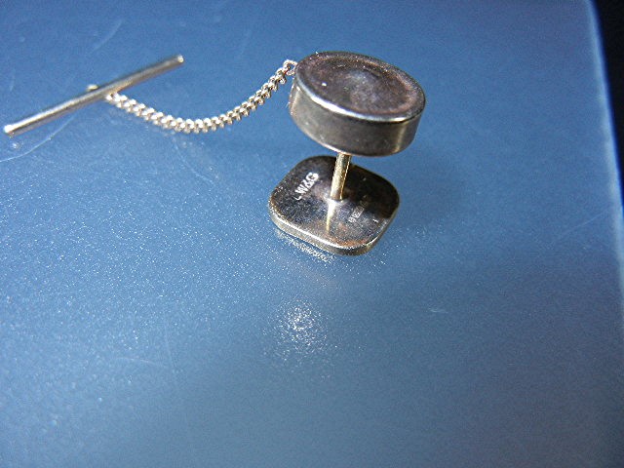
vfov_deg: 41.8
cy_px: 234
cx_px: 312
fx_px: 613
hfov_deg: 54.0
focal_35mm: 34
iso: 160
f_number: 7.2
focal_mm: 6.2
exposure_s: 1/30
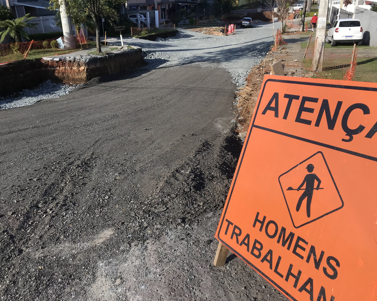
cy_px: 150
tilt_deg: -23.9
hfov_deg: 58.7
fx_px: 335
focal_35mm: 30
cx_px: 181
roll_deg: +0.9
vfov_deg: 48.5
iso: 20
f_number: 1.8
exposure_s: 1/967
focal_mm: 3.99
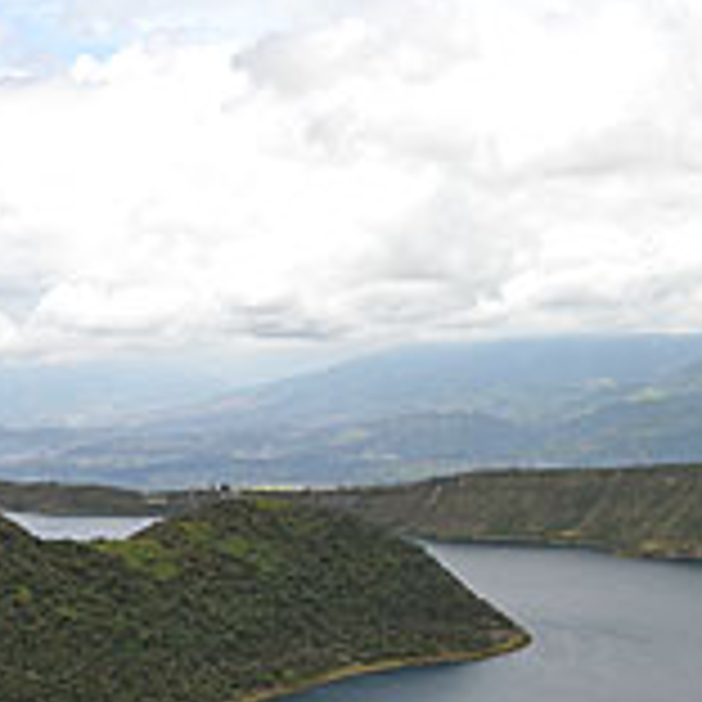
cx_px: 9
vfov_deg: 25.5
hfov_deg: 24.9
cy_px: 585
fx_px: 1514
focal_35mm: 66
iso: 800
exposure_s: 1/640
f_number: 13
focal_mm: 18
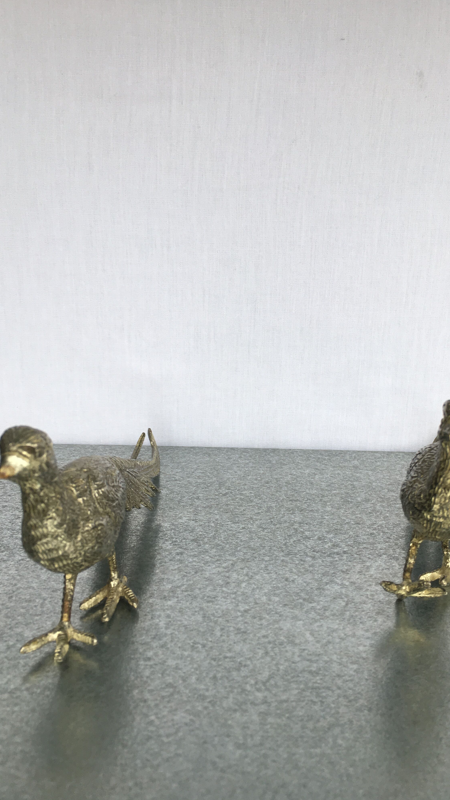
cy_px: 397
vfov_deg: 61.0
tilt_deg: -15.9
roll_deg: -1.5
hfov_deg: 36.6
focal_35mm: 32
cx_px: 255
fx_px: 679
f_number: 2.2
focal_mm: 4.15
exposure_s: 1/100
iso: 32
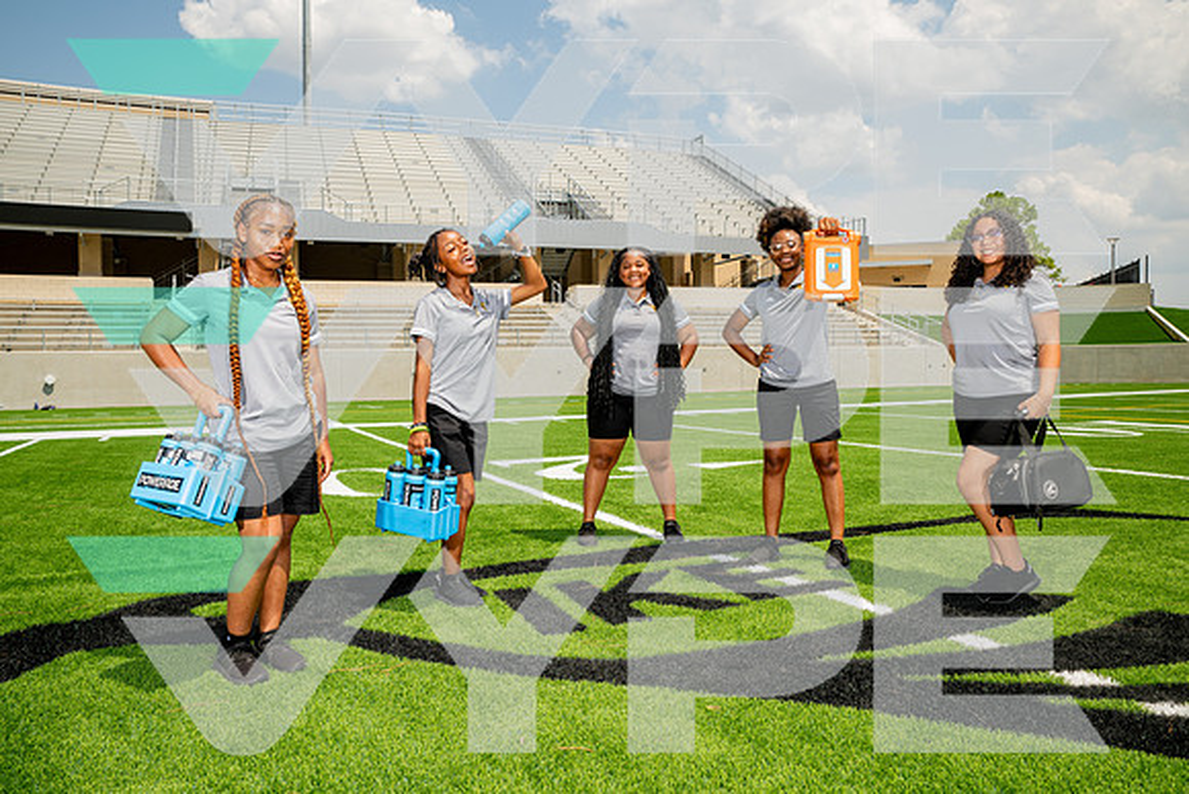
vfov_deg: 52.1
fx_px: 811
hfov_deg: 72.5
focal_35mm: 25
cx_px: 594
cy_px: 397
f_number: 7.1
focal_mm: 24
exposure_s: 1/400
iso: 100
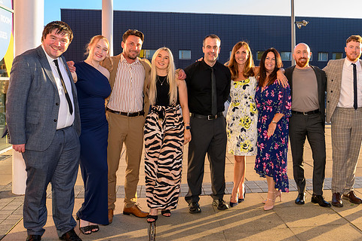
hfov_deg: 47.1
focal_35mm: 41
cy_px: 114
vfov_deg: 32.6
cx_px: 221
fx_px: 412
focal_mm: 26
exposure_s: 1/125
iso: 320
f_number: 7.1
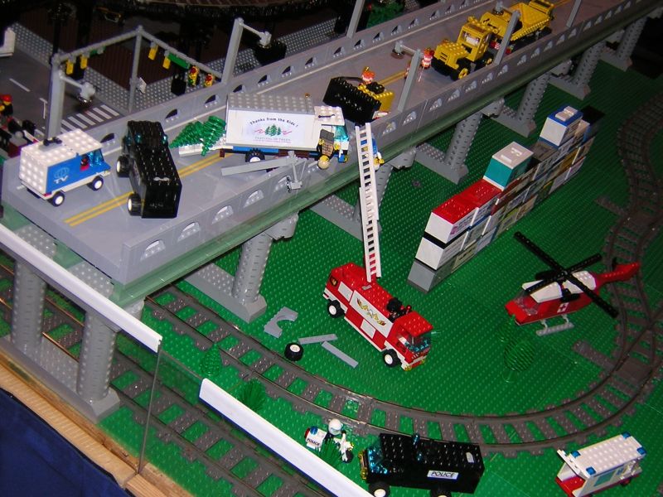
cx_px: 332
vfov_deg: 28.6
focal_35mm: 51
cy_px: 248
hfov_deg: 37.5
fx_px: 977
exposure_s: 1/60.1
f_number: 3.1
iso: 100
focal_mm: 6.6
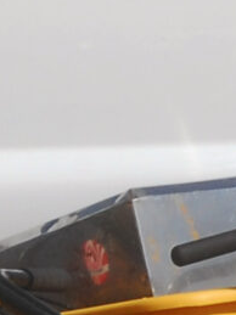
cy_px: 109
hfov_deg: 2.0
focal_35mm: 742
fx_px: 6750
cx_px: 845
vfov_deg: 2.7
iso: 200
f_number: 16
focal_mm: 52
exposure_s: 1/160
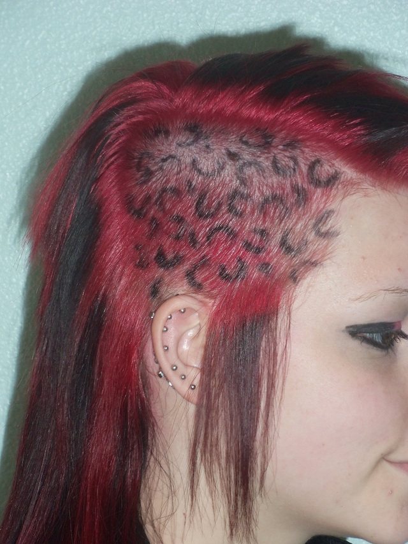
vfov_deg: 14.1
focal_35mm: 140
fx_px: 2200
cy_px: 272
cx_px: 204
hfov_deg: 10.6
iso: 125
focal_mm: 25.3
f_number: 5.7
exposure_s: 1/200
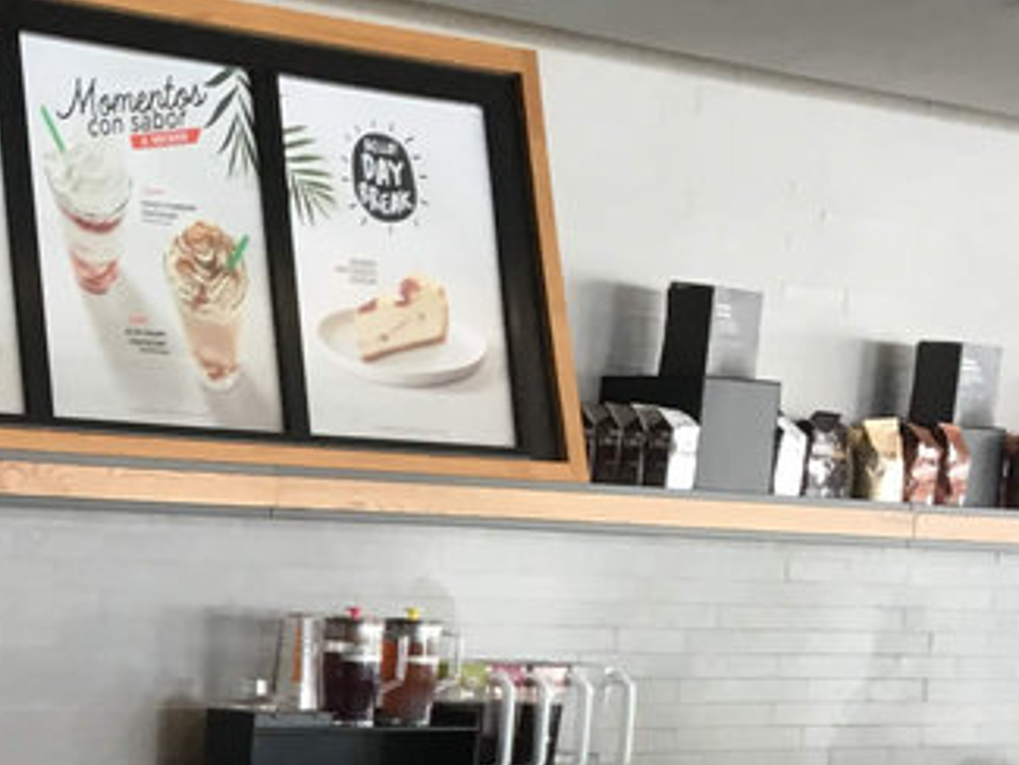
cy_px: 828
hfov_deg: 19.2
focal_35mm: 95
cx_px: -282
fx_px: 2798
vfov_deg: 15.2
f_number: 2.2
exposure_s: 1/30
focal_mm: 4.15
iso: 40
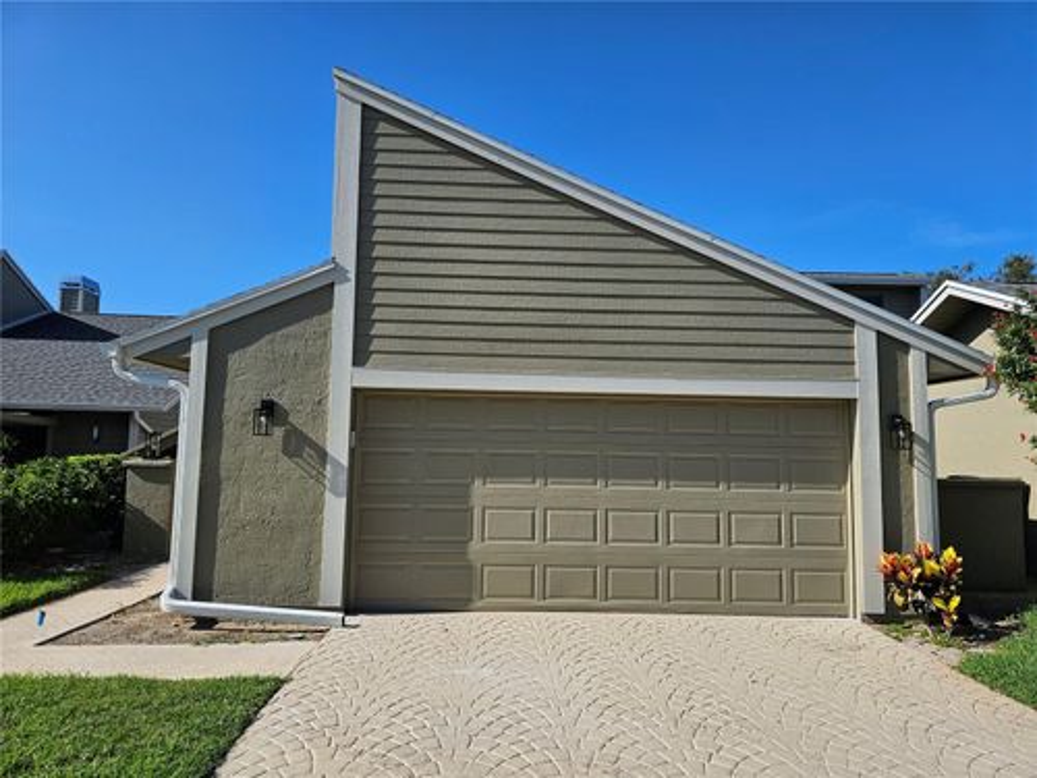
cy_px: 389
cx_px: 518
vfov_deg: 58.9
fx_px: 689
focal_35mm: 23
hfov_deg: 73.9
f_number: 1.7
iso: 10
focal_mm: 6.3
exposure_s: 1/994
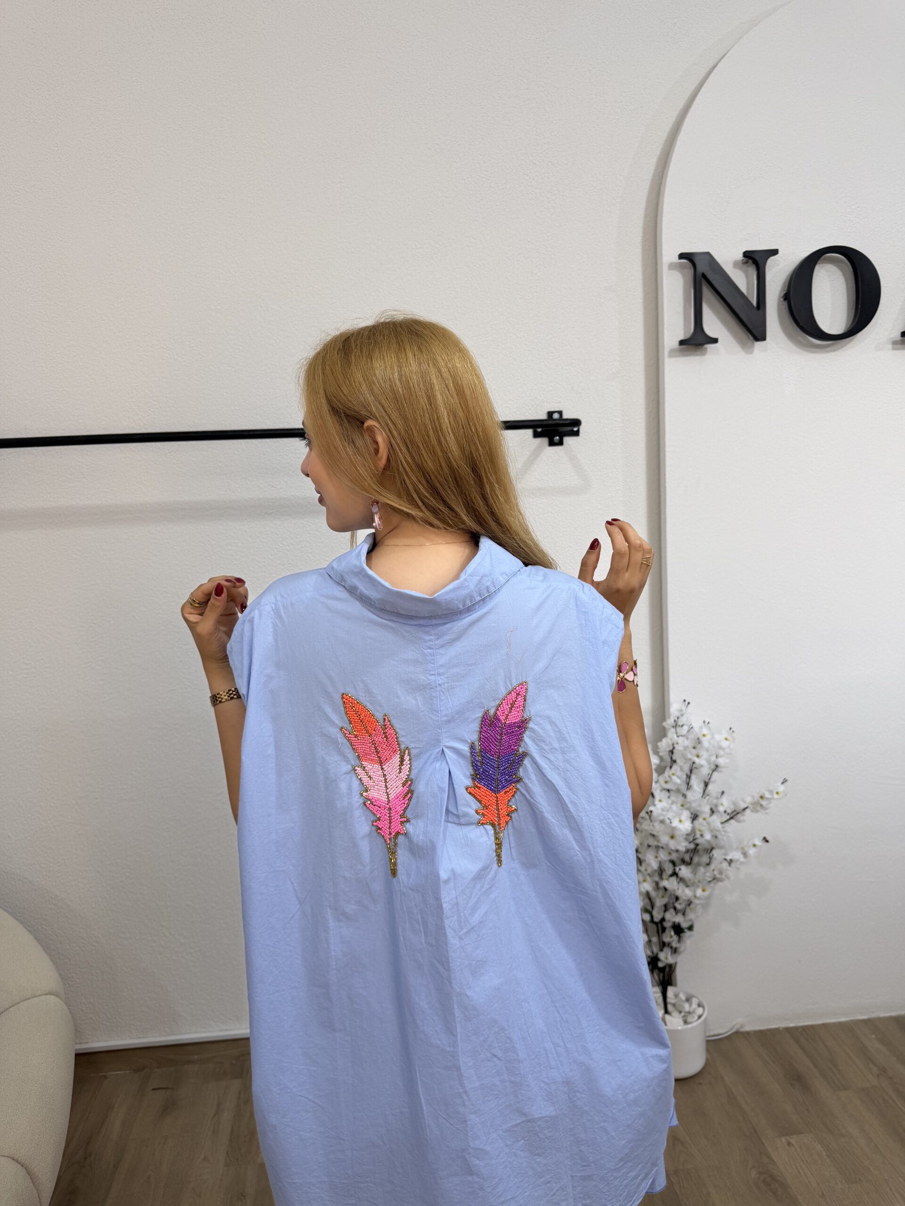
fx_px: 837
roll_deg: +2.0
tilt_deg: -7.0
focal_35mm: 24
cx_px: 452
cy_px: 603
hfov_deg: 56.8
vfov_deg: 71.6
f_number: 1.78
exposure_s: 1/100
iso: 80
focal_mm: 6.76
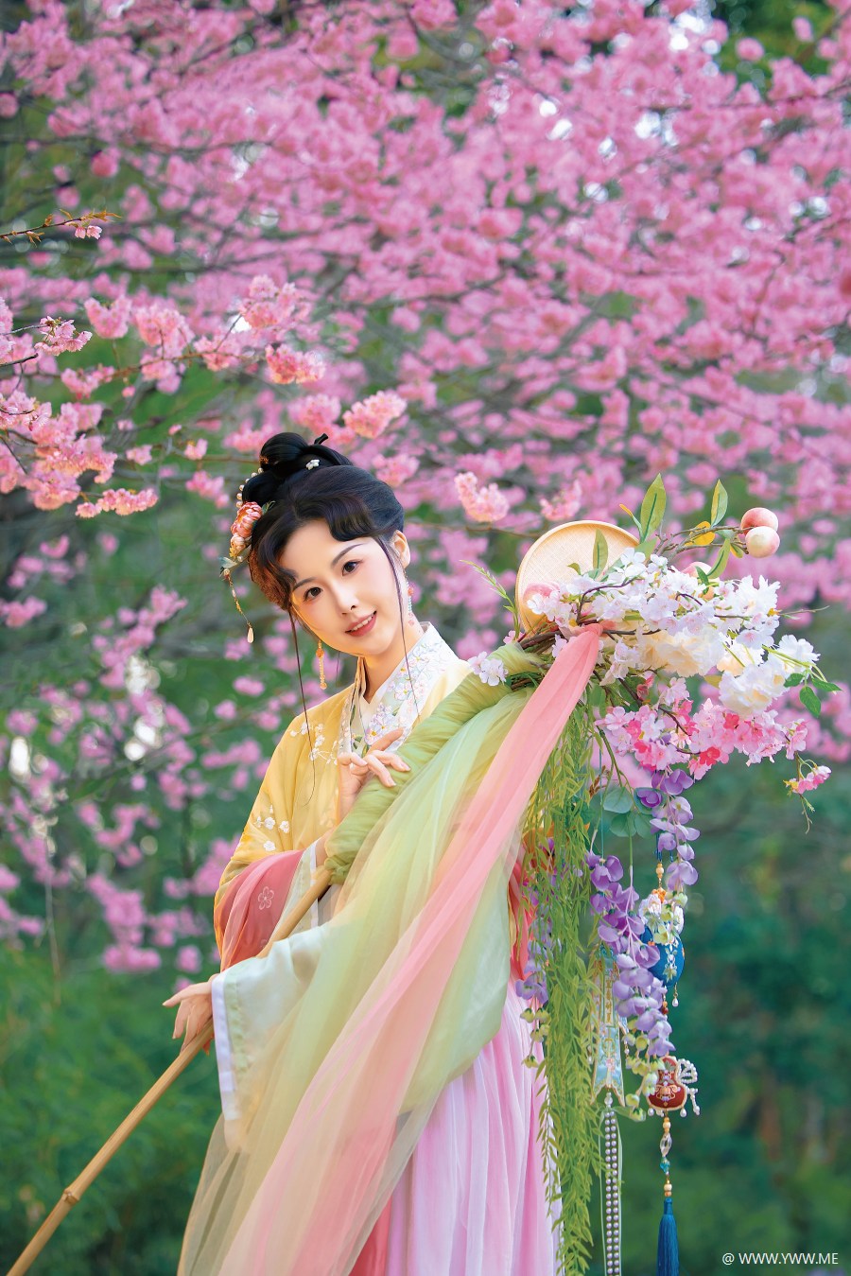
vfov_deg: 24.5
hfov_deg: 16.5
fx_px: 2941
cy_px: 638
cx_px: 426
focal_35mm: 83
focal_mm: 84
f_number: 2.8
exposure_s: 1/160
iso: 200
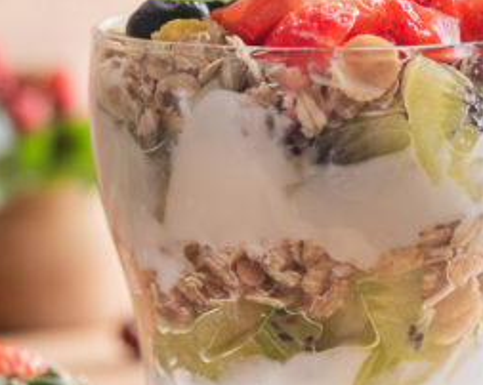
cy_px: 133
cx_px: 50
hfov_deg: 7.1
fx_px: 3871
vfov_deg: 5.7
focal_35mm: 271
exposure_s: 1/160
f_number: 8
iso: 100
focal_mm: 105
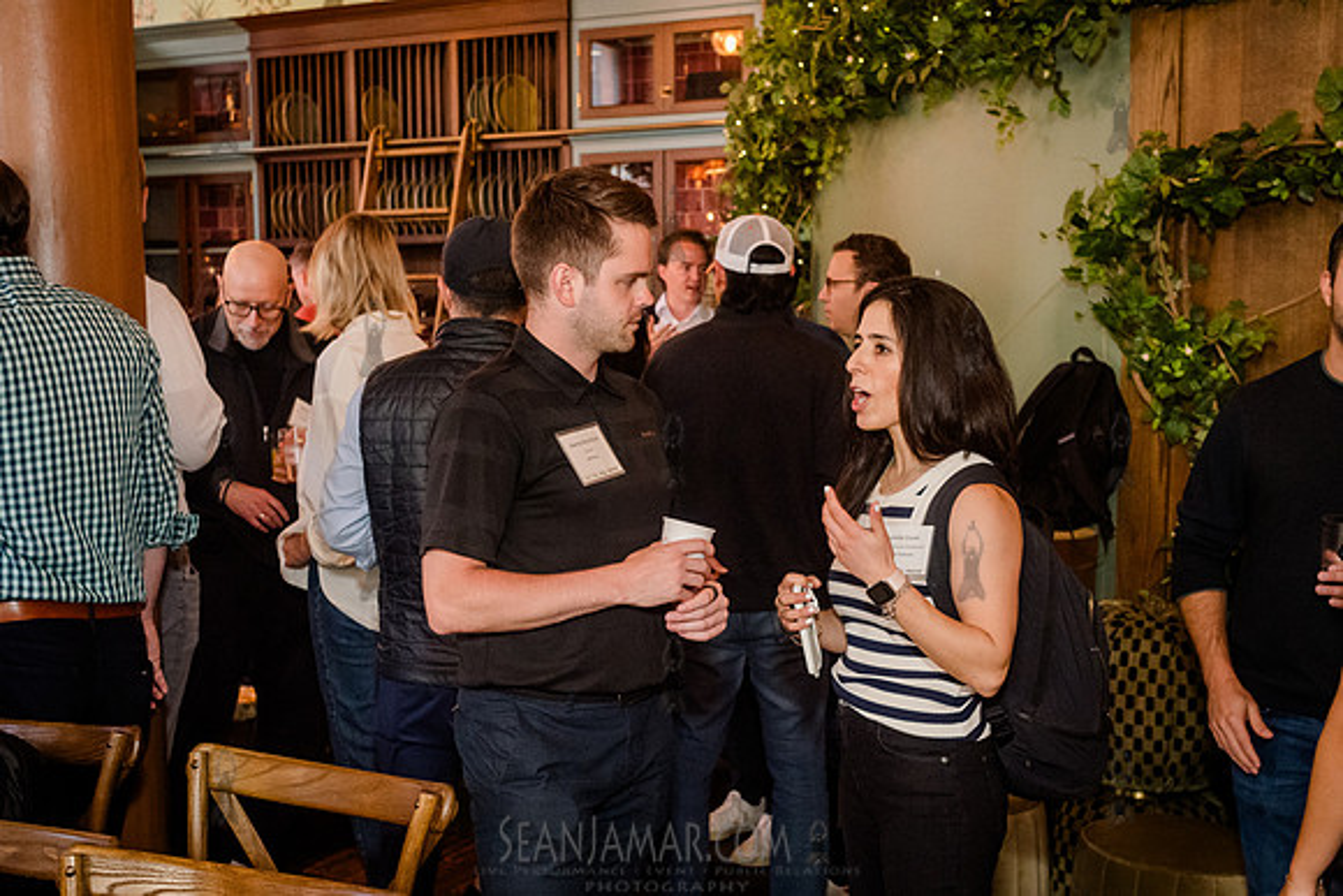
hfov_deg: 43.7
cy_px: 535
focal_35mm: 45
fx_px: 1672
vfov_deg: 29.9
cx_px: 624
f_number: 4.5
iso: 4000
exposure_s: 1/200
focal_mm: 35
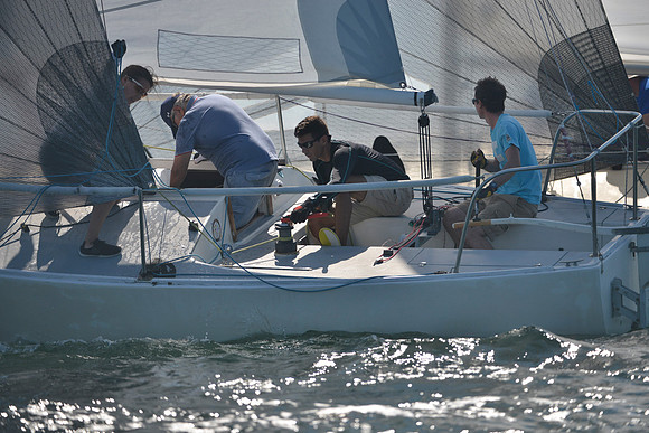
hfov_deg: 7.4
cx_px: 324
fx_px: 5049
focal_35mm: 280
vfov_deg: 4.9
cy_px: 216
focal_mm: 280
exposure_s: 1/3200
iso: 200
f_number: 4
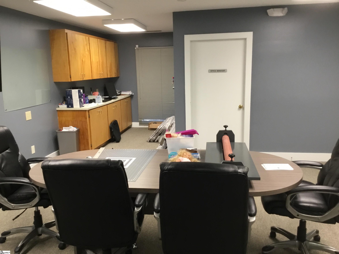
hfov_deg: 58.4
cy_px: 127
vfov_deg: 45.4
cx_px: 170
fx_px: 304
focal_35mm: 31
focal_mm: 3.3
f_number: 2.4
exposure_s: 1/30
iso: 100
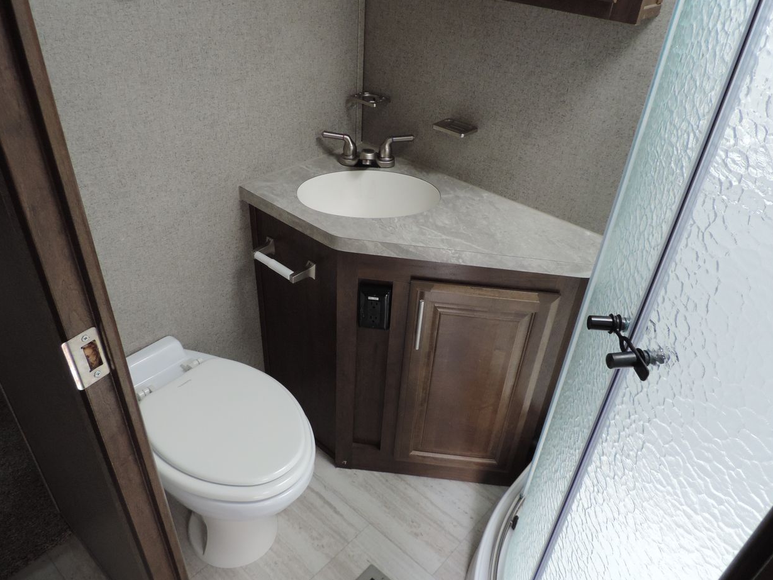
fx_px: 558
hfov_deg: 69.4
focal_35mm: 25
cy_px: 301
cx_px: 389
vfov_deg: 54.9
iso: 320
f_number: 3
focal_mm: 4.3
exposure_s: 1/30
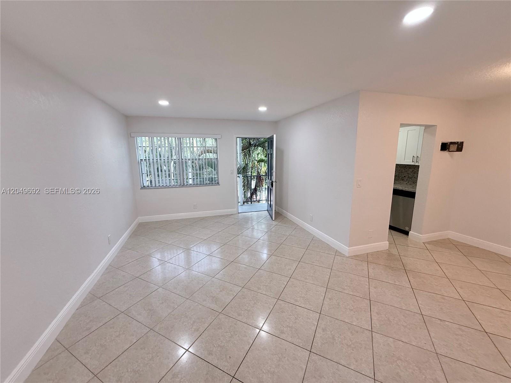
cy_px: 192
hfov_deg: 102.1
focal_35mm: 14
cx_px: 256
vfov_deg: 85.7
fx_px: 207
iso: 160
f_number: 2.2
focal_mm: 2.22
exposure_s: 1/120
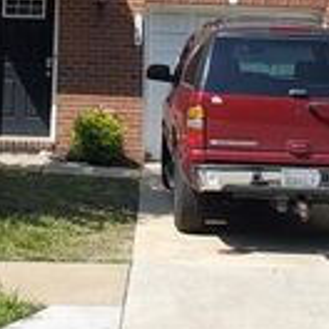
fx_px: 1247
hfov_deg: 15.0
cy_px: -181
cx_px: 95
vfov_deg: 14.0
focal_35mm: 116
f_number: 2.4
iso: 50
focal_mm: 4.3
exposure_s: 1/1008
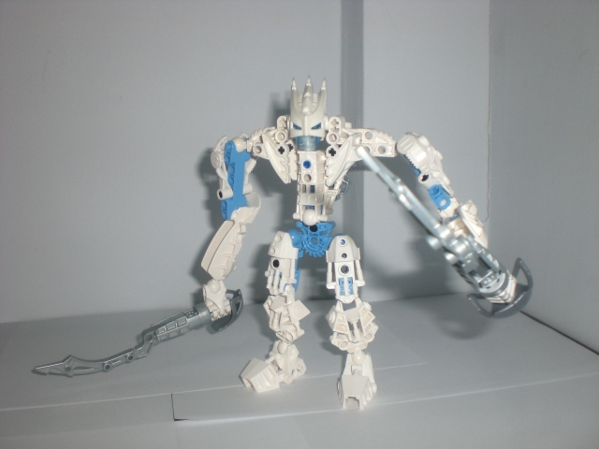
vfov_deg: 37.7
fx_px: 658
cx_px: 300
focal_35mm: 38
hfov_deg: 49.0
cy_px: 224
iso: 100
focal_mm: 6.3
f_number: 3.1
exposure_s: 1/60
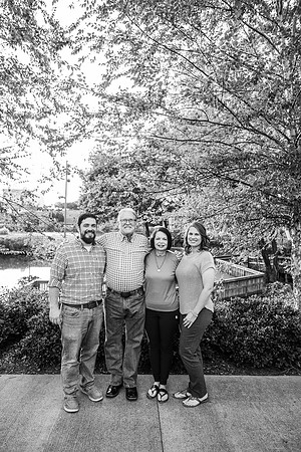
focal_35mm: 24
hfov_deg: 53.1
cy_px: 226
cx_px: 150
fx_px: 301
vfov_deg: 73.7
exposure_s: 1/200
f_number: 3.2
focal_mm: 24
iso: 320
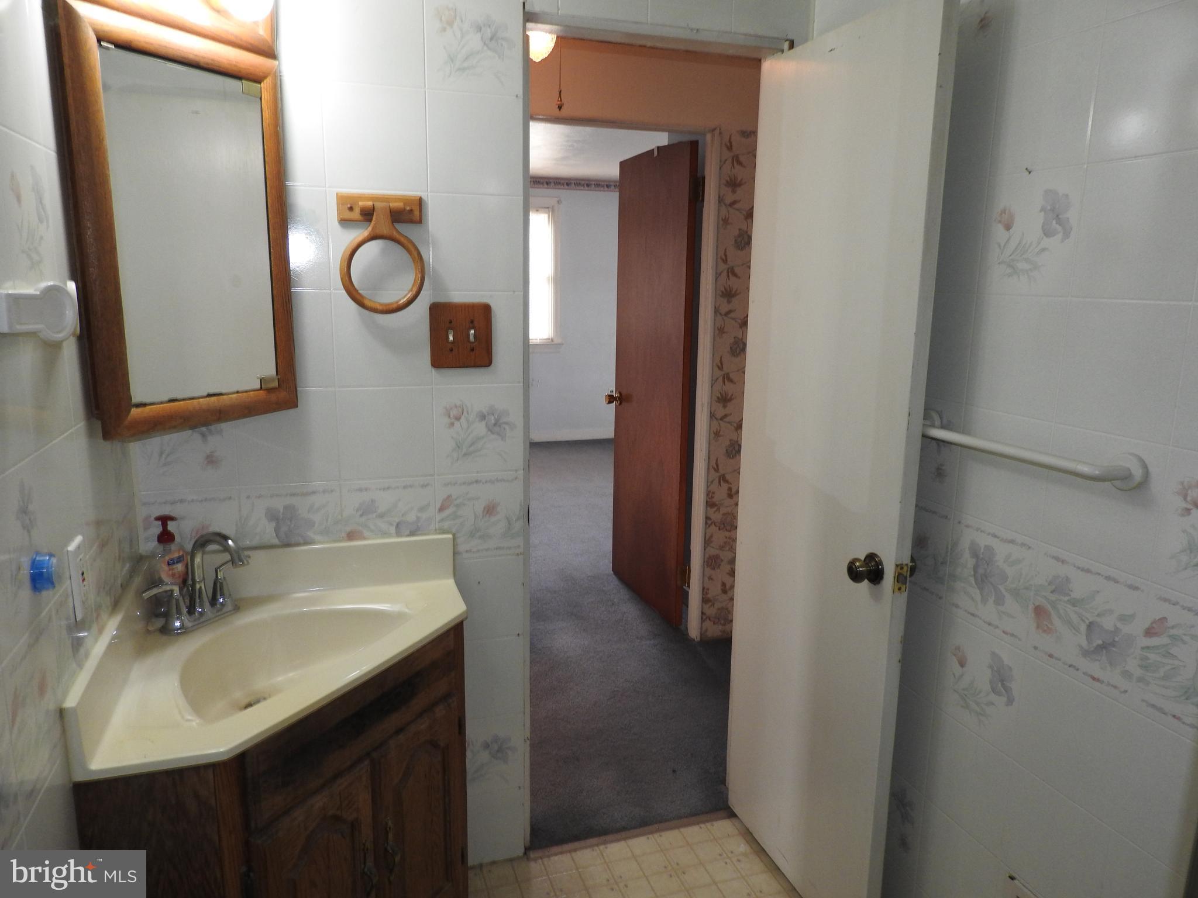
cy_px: 449
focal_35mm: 24
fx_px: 831
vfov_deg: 56.8
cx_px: 599
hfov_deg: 71.6
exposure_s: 1/30
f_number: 3.3
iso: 200
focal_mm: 4.3
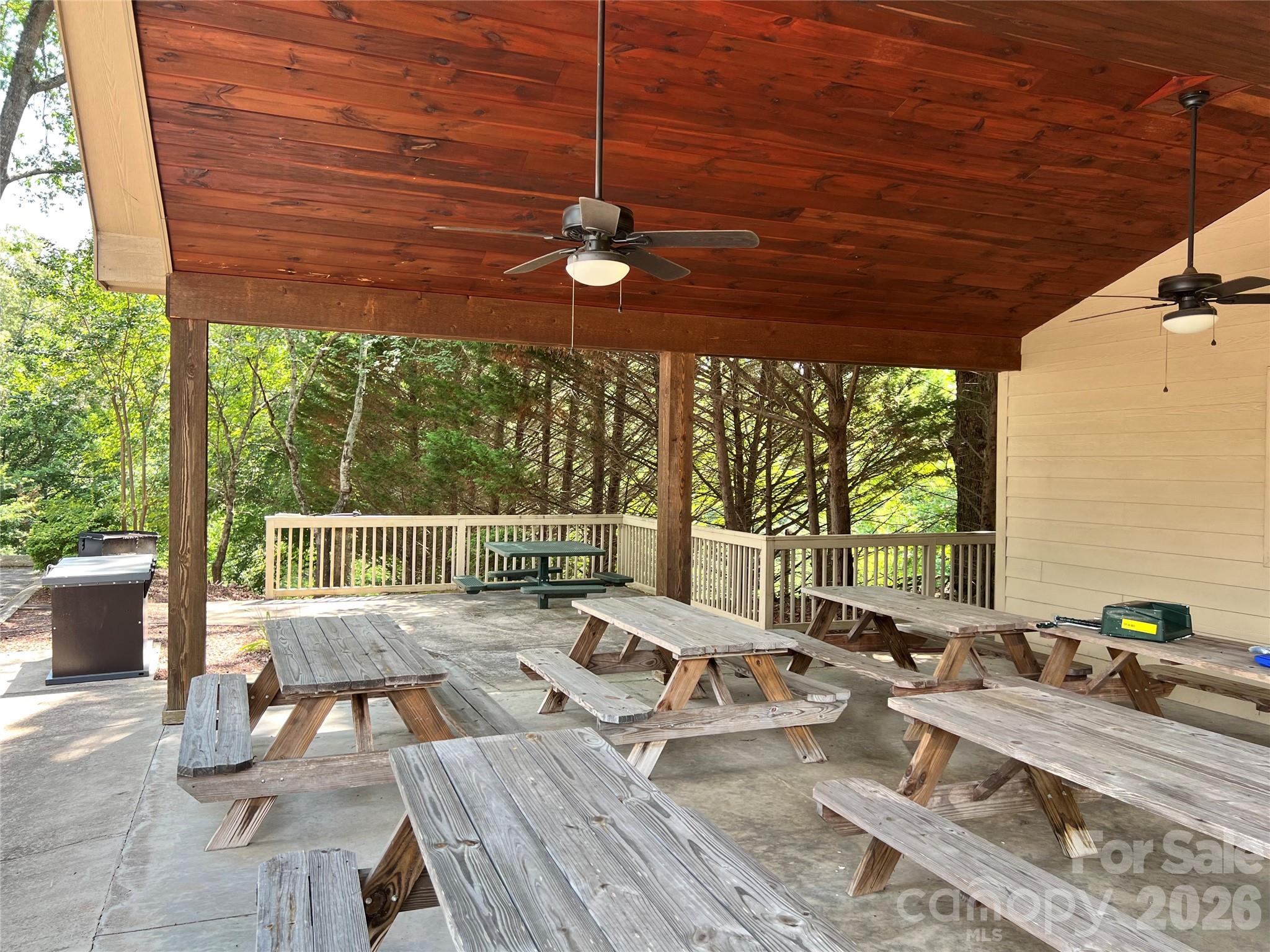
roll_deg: +0.0
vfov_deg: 53.1
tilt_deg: -0.3
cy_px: 476
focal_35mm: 26
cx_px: 635
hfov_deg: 67.3
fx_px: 954
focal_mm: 5.7
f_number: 1.5
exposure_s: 1/133
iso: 32
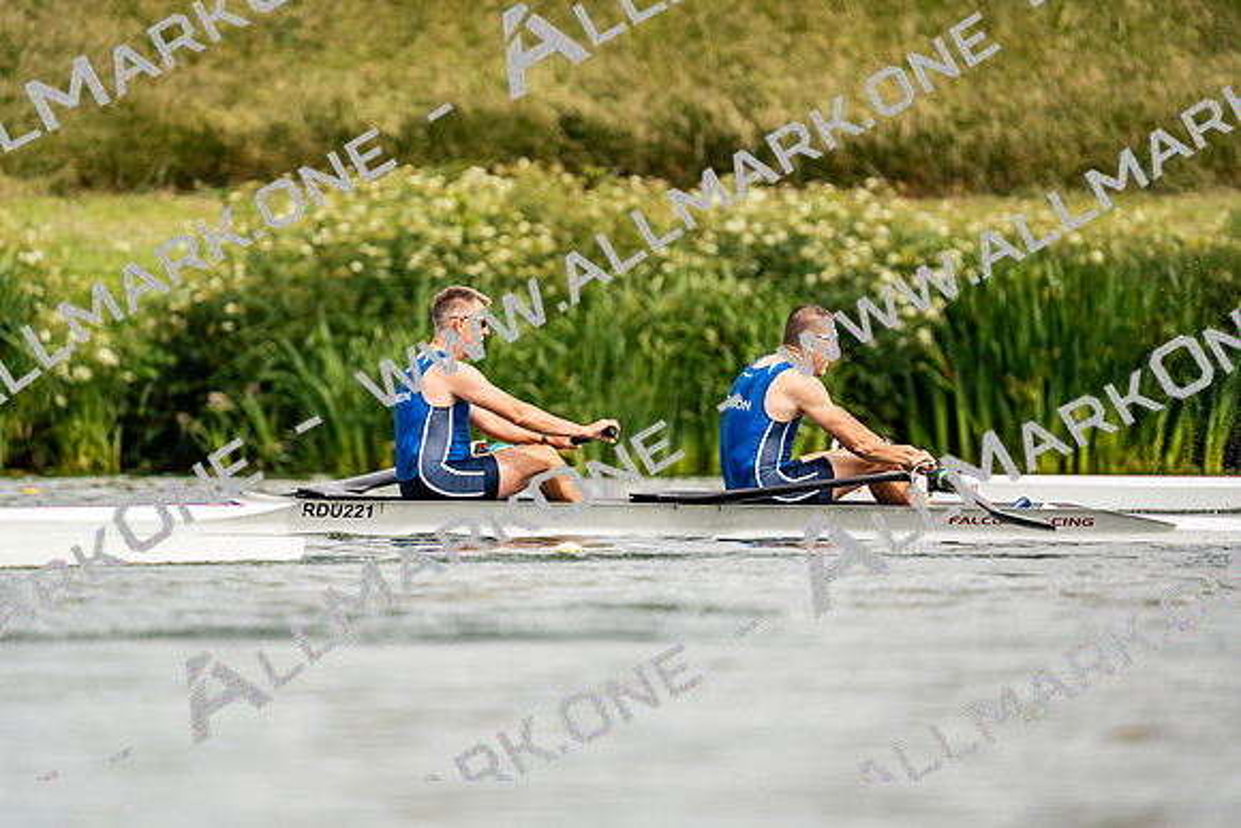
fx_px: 20687
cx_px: 620
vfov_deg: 2.3
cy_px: 414
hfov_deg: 3.4
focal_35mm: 600
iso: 400
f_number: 6.3
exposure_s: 1/2000
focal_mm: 600
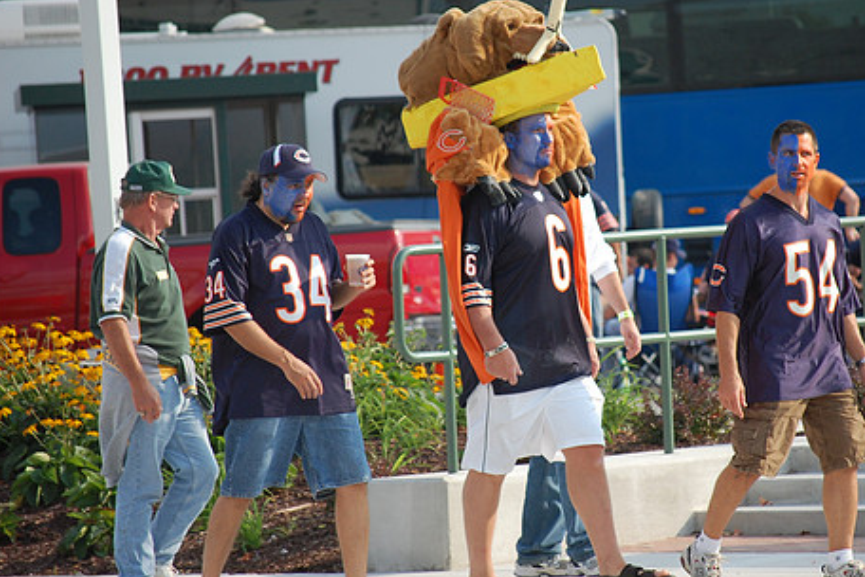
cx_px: 541
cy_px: 273
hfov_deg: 7.2
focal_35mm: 286
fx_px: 6871
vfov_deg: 4.8
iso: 400
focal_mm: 150
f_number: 5.3
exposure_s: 1/800
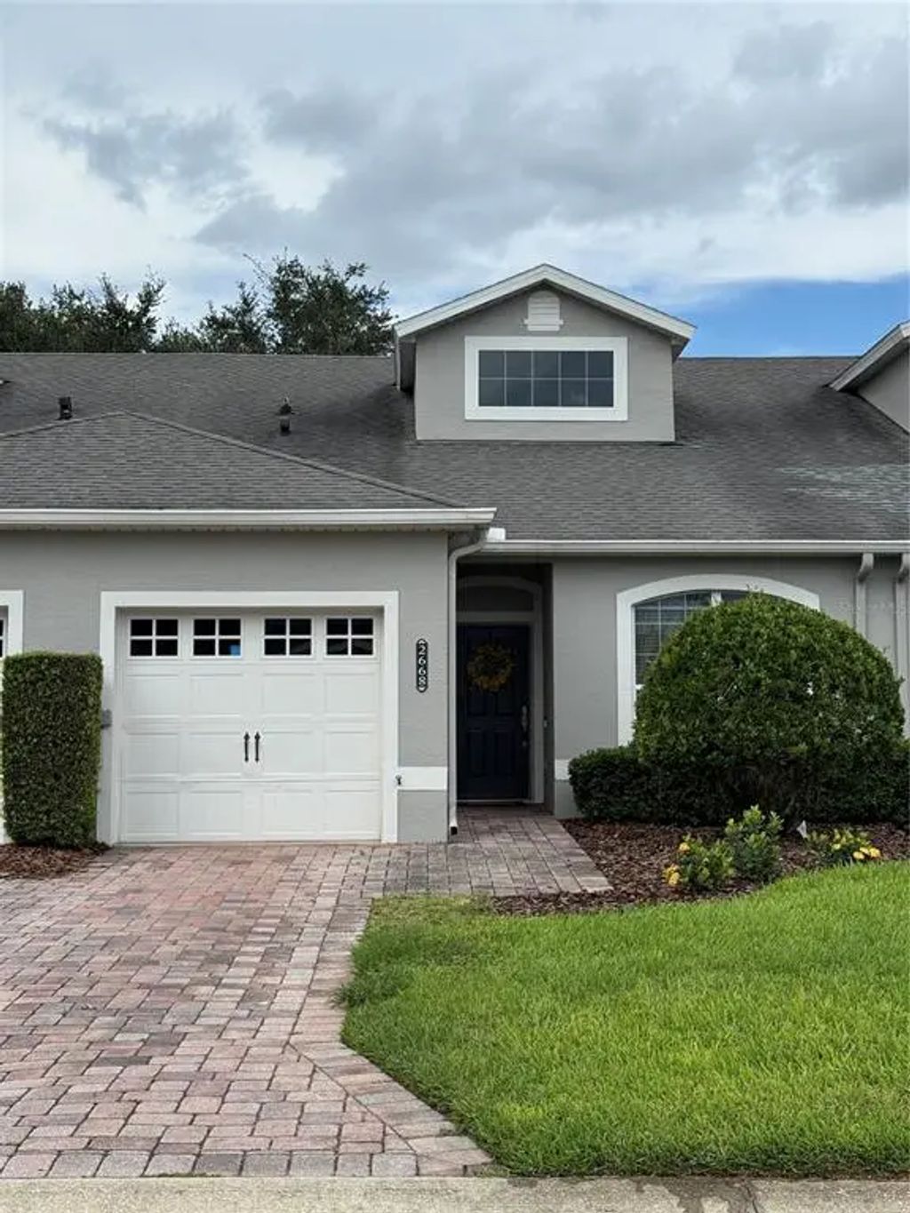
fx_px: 1682
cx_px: 455
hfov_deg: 30.3
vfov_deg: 39.7
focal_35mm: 48
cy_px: 606
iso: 80
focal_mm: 6.76
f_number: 1.78
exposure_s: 1/4587
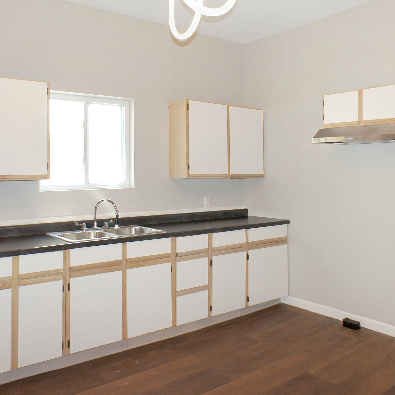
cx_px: 193
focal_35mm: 31
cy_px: 197
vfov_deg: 52.5
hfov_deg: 52.5
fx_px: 400
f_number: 3.5
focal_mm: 16
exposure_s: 1/80
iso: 800
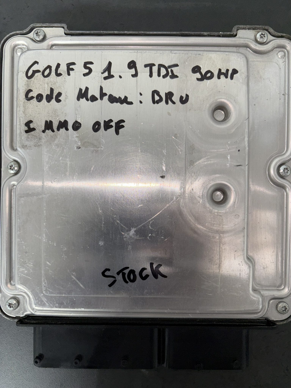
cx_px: 146
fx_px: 291
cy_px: 194
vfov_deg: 67.3
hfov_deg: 53.1
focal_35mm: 26
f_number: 1.6
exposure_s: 1/60
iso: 32
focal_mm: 5.96
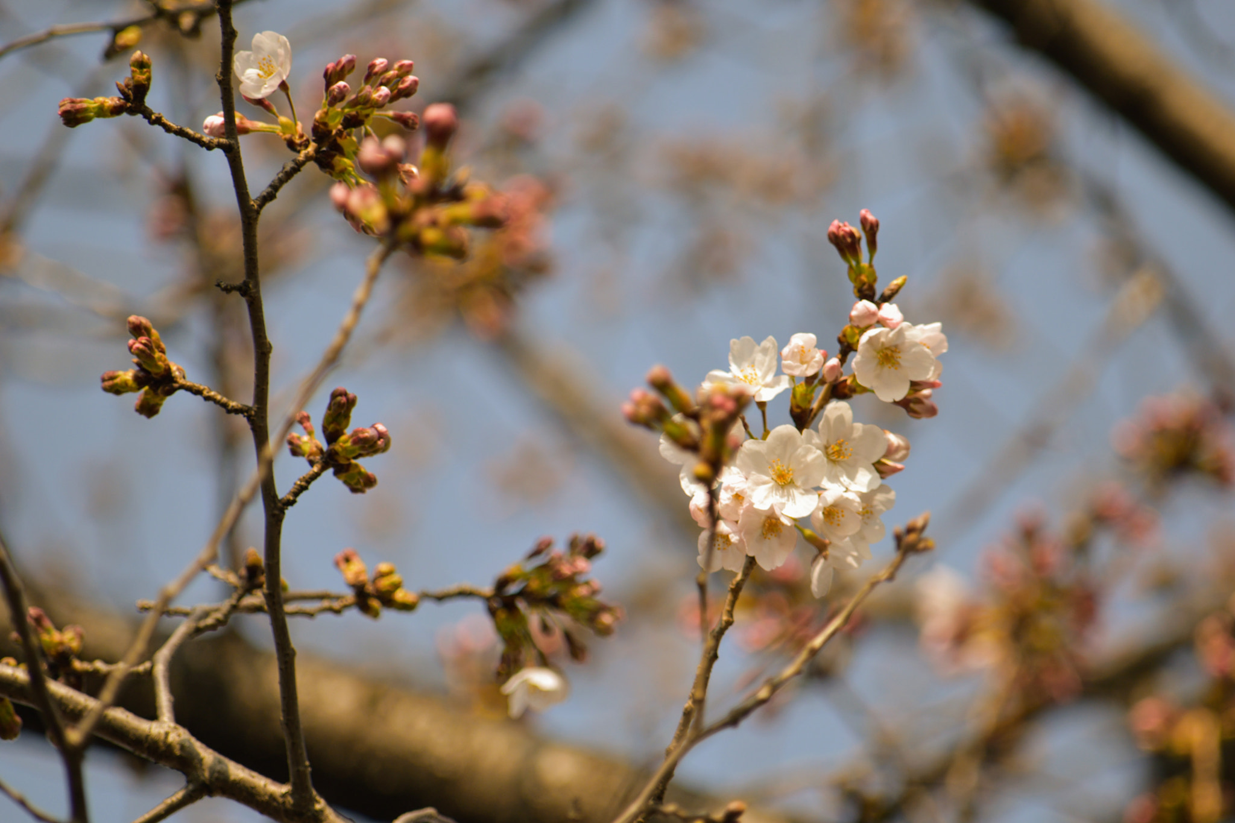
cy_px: 412
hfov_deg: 4.9
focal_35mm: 420
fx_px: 14406
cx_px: 618
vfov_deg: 3.3
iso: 100
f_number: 6.3
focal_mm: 280
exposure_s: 1/500
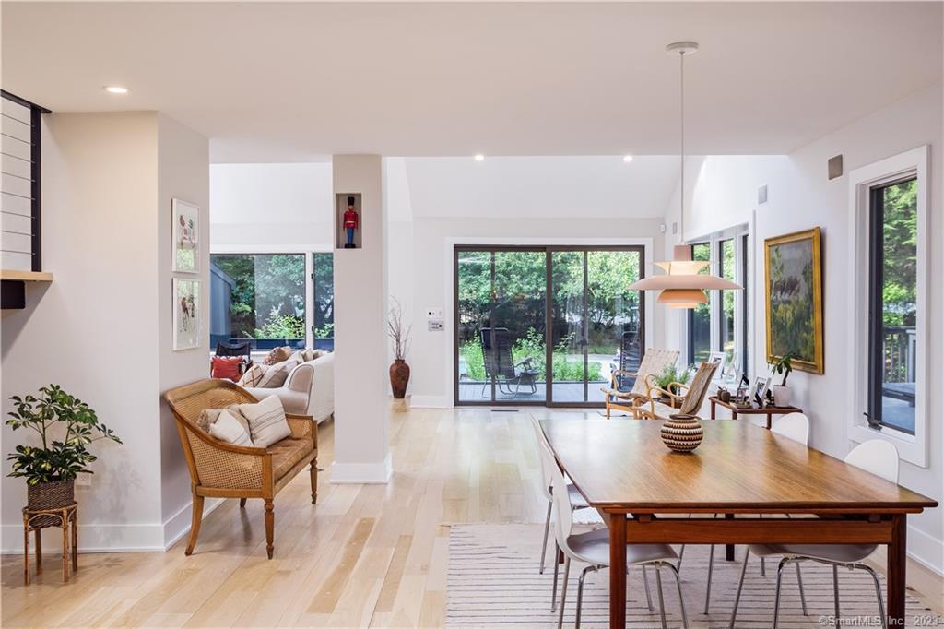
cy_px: 314
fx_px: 760
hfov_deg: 63.7
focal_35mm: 29
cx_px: 472
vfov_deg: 44.9
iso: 400
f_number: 5.6
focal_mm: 19.1
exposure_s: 1/7
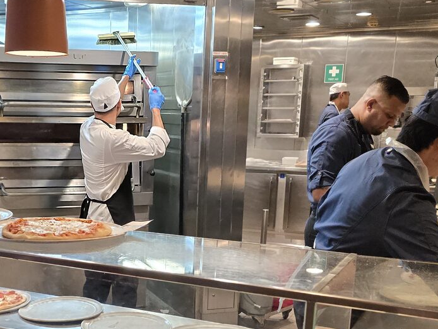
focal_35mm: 53
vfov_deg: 27.0
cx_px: 111
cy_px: 261
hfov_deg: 35.4
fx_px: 671
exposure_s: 1/120
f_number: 1.7
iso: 640
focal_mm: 6.3
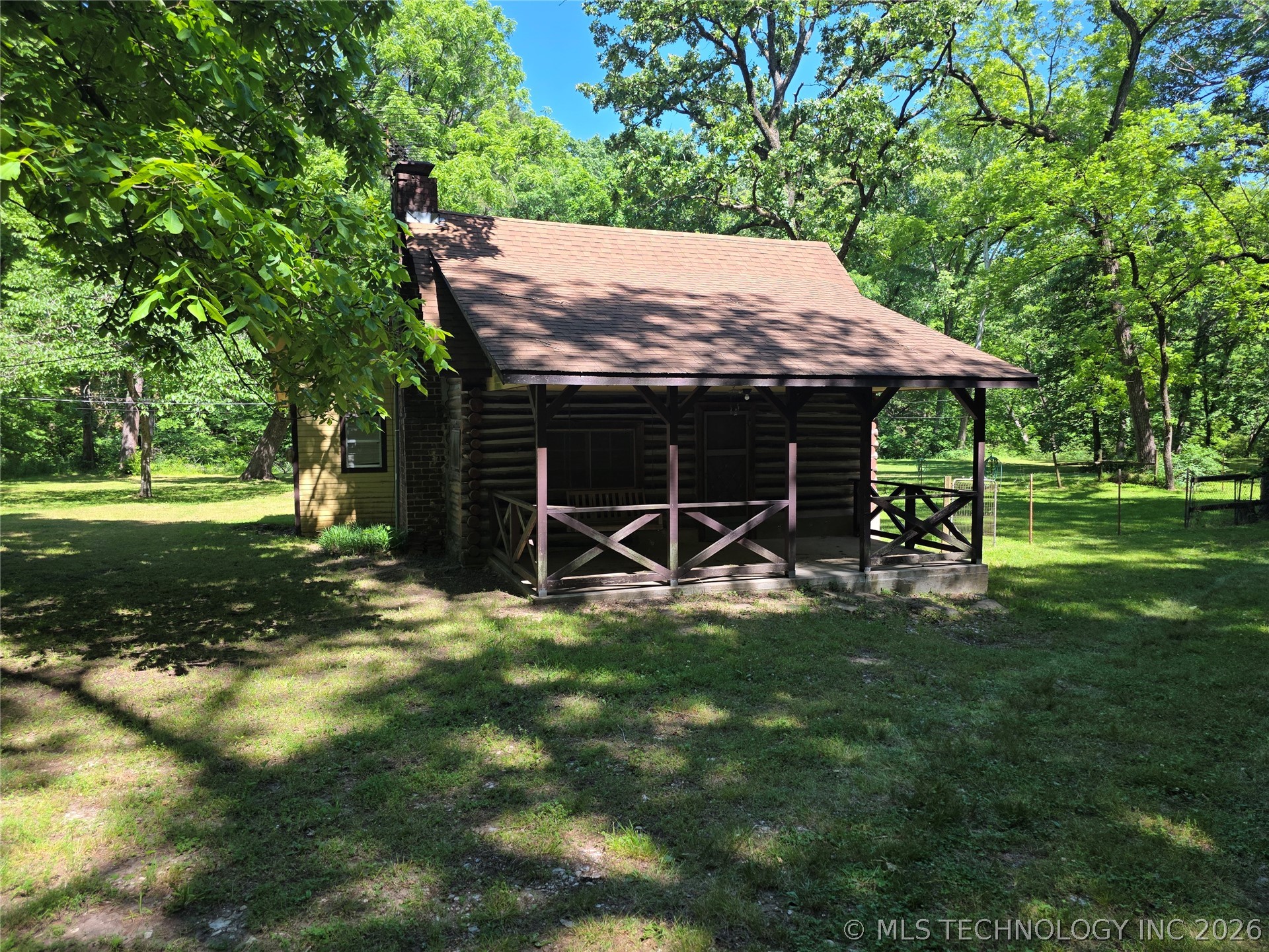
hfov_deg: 73.9
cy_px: 476
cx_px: 634
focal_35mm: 23
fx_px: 843
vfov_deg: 58.9
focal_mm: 6.3
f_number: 1.7
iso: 80
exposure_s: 1/1354
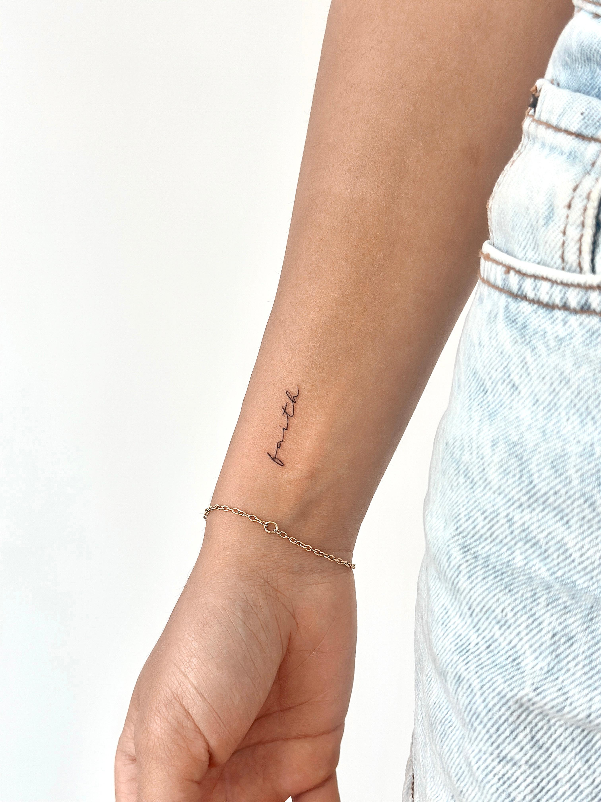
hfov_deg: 30.3
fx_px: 1111
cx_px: 300
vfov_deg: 39.7
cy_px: 401
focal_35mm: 48
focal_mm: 6.86
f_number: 1.8
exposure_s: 1/310
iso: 80
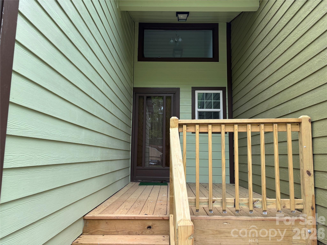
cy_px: 122
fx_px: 246
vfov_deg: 53.1
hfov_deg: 67.3
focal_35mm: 26
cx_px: 164
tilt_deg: +7.0
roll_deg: -1.5
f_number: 1.6
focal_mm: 5.96
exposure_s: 1/458
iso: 50
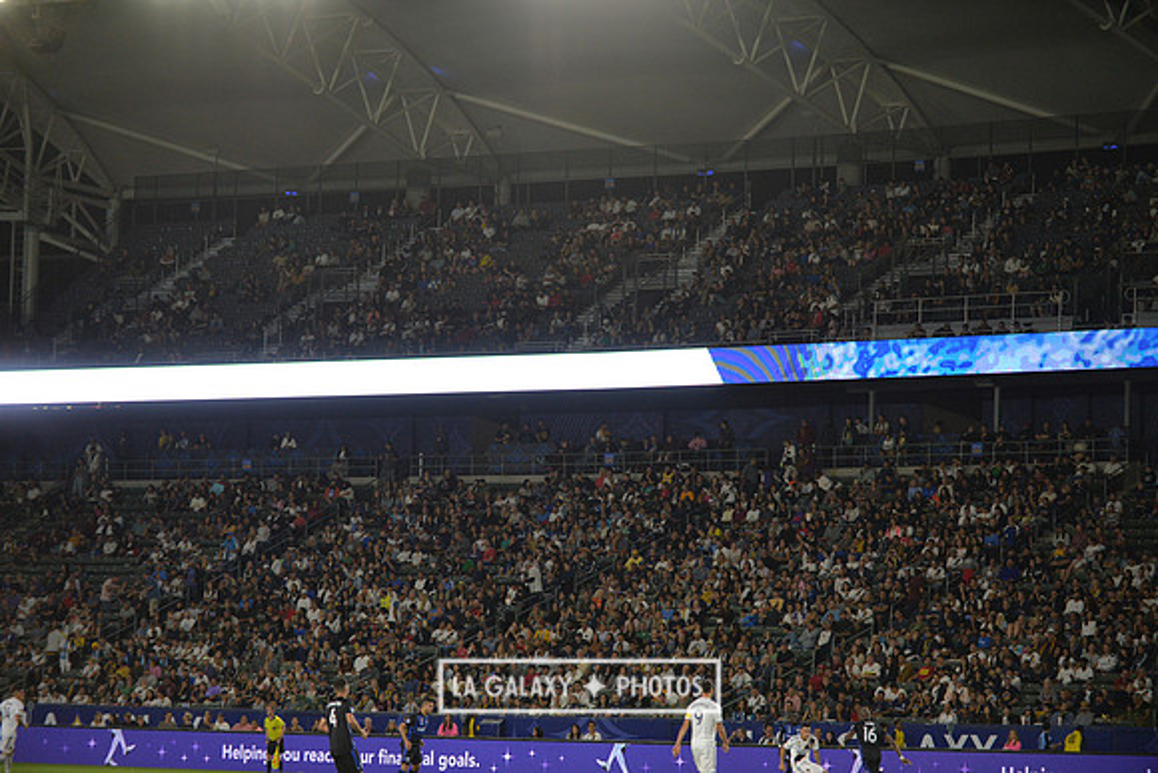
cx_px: 579
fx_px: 4343
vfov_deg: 10.2
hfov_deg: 15.2
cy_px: 386
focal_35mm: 135
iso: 1600
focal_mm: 135
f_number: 2.8
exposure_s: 1/1250
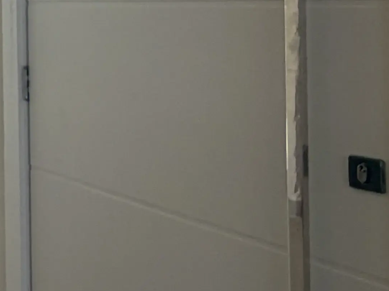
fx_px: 831
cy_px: -4
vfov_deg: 19.3
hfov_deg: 16.0
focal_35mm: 74
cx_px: -496
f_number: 2.2
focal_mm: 2.22
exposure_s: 1/368
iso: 50
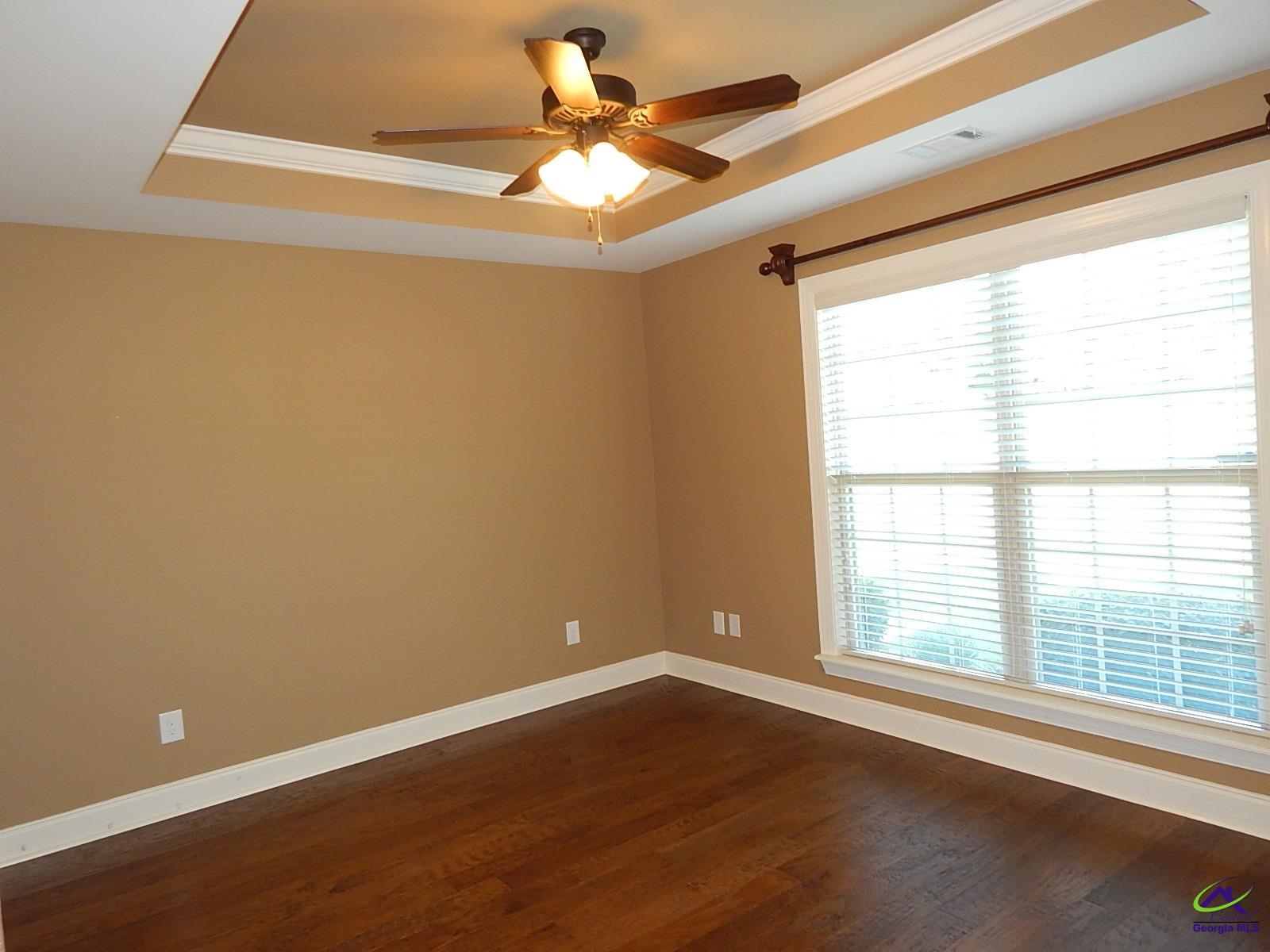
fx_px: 844
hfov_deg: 73.9
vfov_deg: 58.9
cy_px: 476
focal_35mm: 23
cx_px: 635
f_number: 3
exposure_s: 1/30
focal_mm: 4
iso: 200
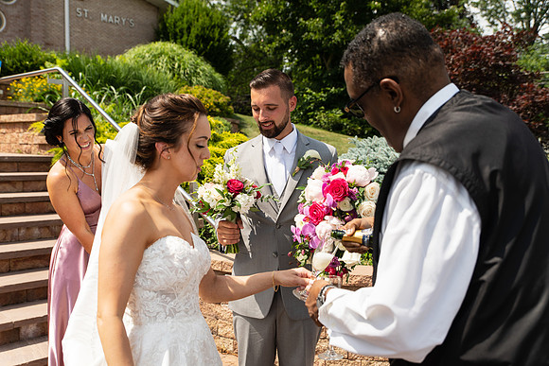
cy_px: 183
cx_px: 274
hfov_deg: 53.1
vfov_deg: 36.9
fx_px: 549
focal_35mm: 36
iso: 125
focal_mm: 36
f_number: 4
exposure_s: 1/1250
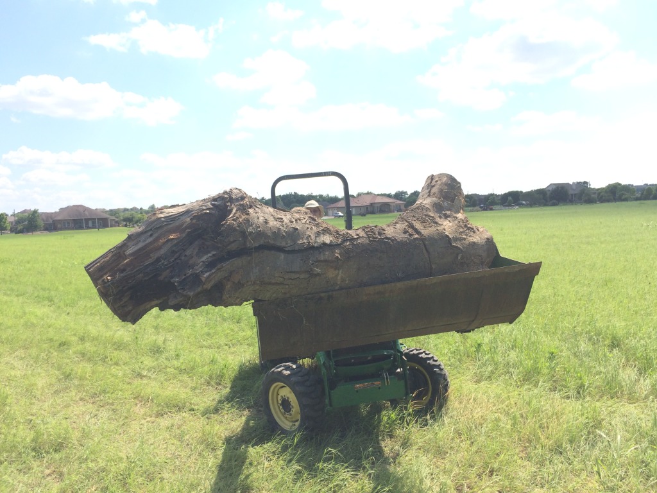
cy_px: 246
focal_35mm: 29
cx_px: 328
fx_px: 550
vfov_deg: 48.2
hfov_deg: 61.7
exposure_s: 1/1466
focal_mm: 4.15
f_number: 2.2
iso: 32
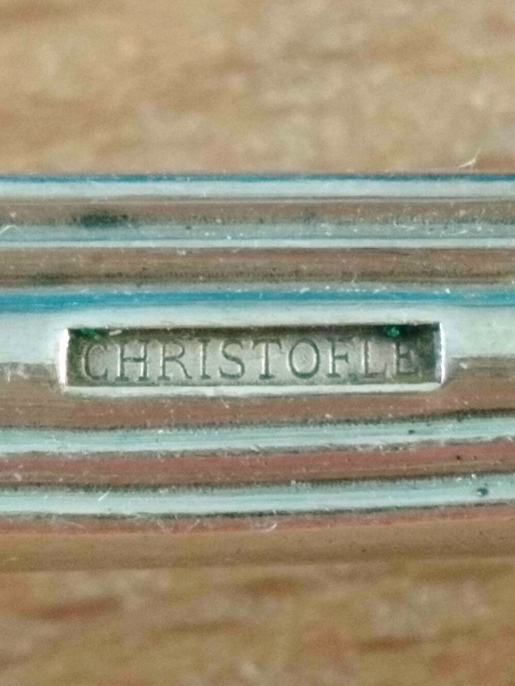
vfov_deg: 63.4
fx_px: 555
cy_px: 343
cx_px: 258
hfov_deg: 49.7
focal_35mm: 28
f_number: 2
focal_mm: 2.96
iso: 328
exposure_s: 1/33
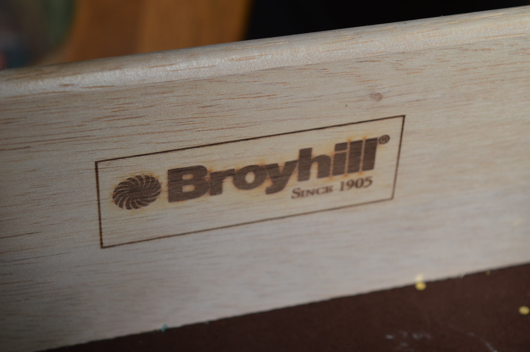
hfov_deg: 24.6
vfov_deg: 16.5
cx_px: 265
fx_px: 1213
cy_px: 176
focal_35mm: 82
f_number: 5.6
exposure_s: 1/100
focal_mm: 55
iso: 100
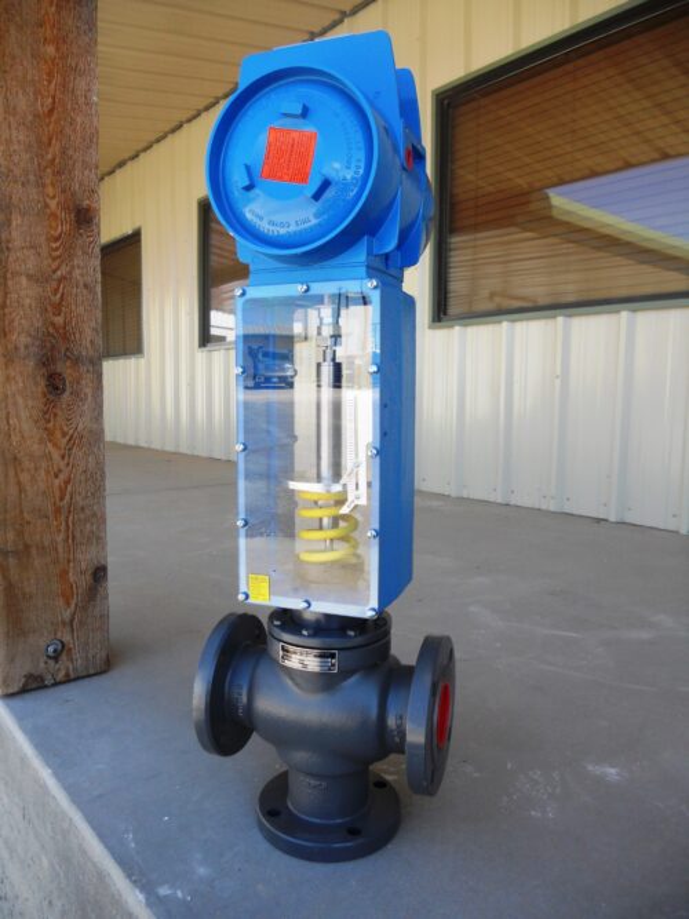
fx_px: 717
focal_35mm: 27
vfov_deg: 65.3
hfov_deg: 51.3
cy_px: 460
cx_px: 344
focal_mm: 4.9
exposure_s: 1/200
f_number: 3.2
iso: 80
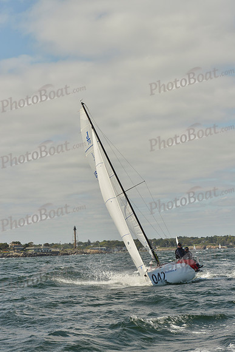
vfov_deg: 23.6
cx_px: 118
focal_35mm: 86
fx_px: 842
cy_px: 176
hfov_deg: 15.9
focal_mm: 86
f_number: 10
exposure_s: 1/1600
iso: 400
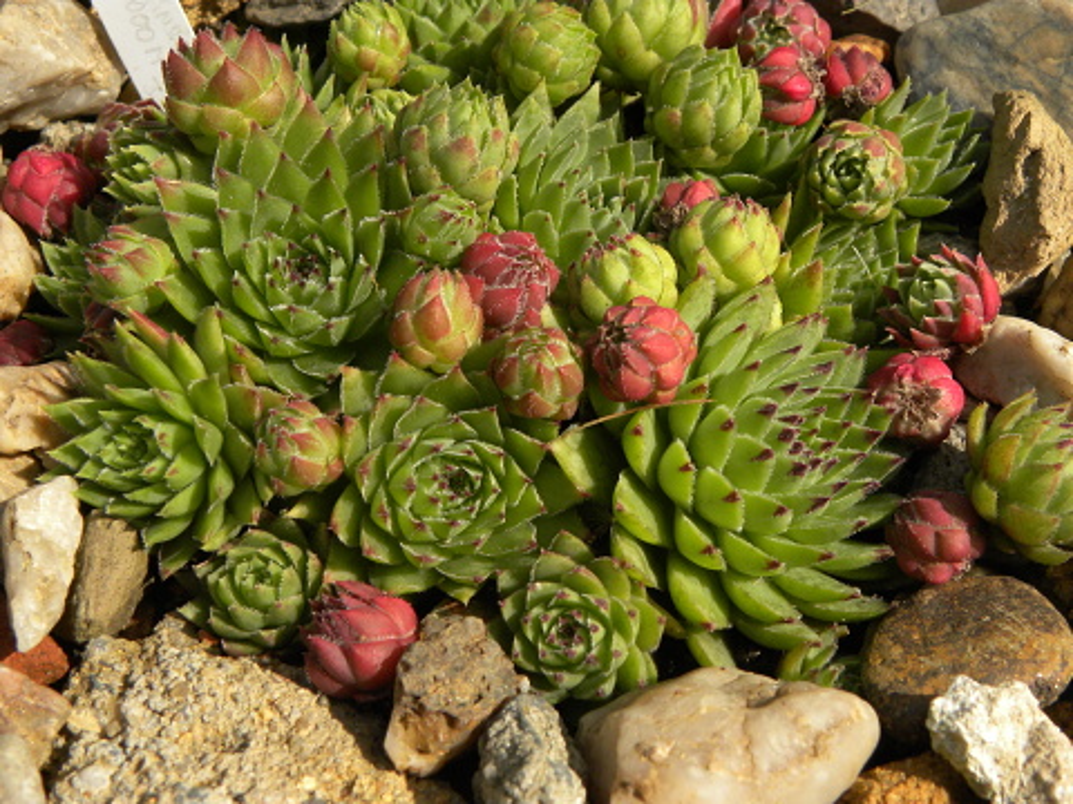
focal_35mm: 41
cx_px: 536
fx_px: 1271
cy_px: 402
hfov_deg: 45.8
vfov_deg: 35.1
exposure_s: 1/640
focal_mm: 7.3
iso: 100
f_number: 4.5
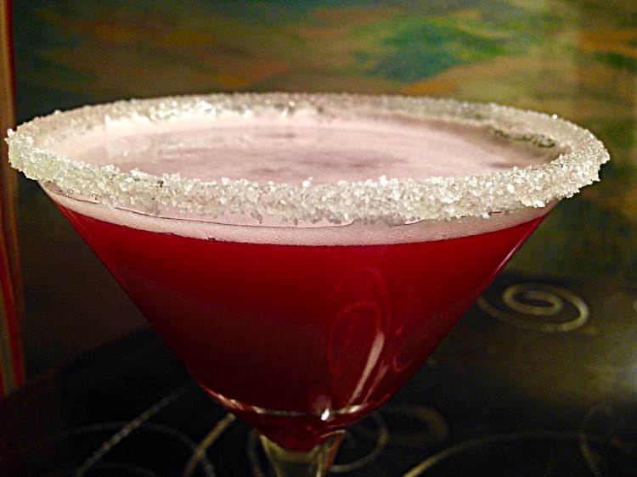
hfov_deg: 55.4
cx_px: 318
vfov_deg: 42.9
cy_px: 238
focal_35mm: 33
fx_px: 607
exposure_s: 1/20
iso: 80
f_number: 2.4
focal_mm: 4.12
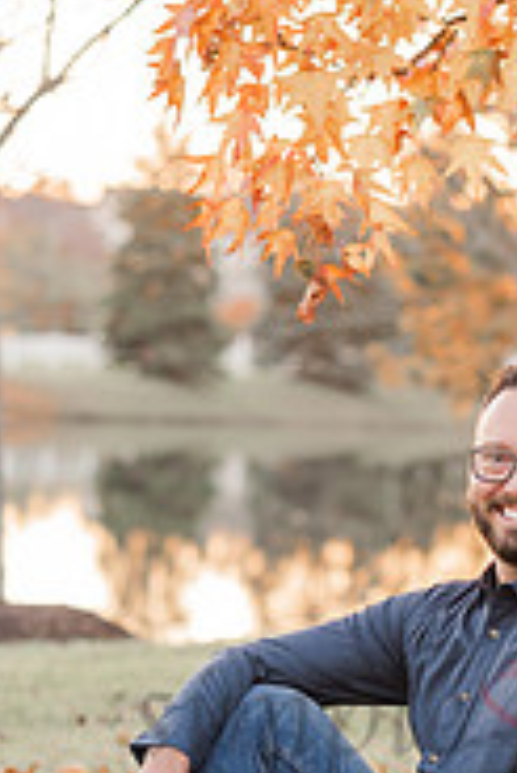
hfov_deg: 6.6
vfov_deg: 9.8
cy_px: 710
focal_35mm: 208
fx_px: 4472
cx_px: 597
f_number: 3.2
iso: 450
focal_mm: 85
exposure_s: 1/250
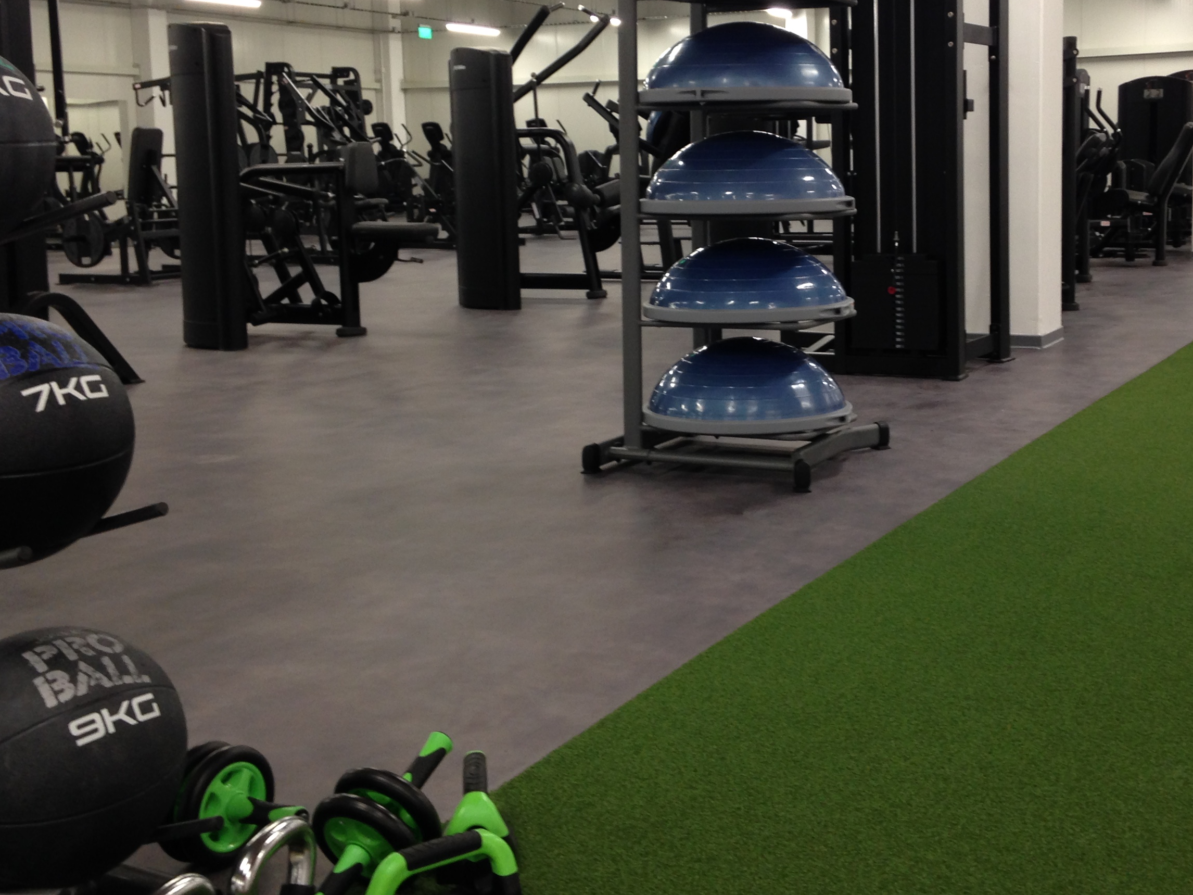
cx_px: 741
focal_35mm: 47
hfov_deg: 40.2
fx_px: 1620
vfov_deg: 30.7
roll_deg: +0.5
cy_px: 308
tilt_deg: -3.8
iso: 80
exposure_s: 1/20
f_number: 2.4
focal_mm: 4.12
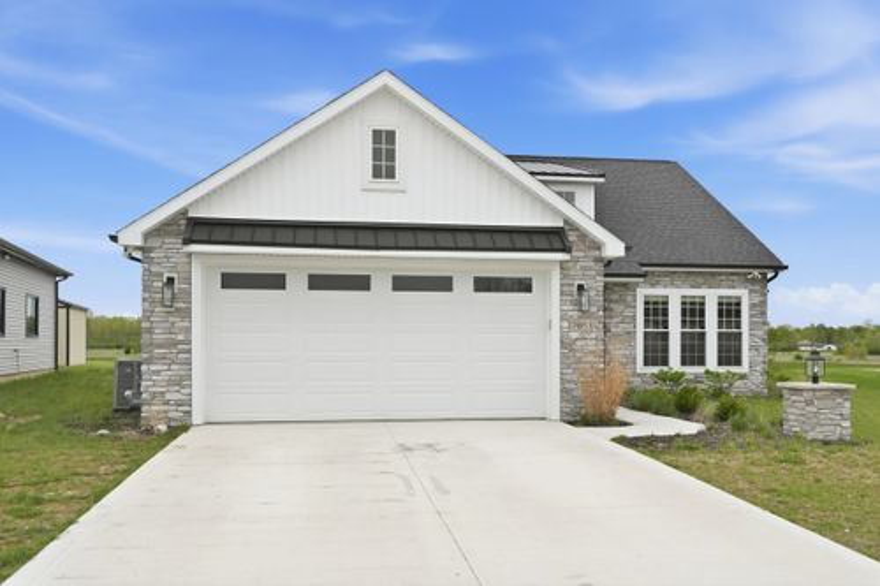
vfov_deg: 43.6
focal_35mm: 30
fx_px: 733
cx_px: 440
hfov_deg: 61.9
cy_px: 293
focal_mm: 20
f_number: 4
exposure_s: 1/4000
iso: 1600
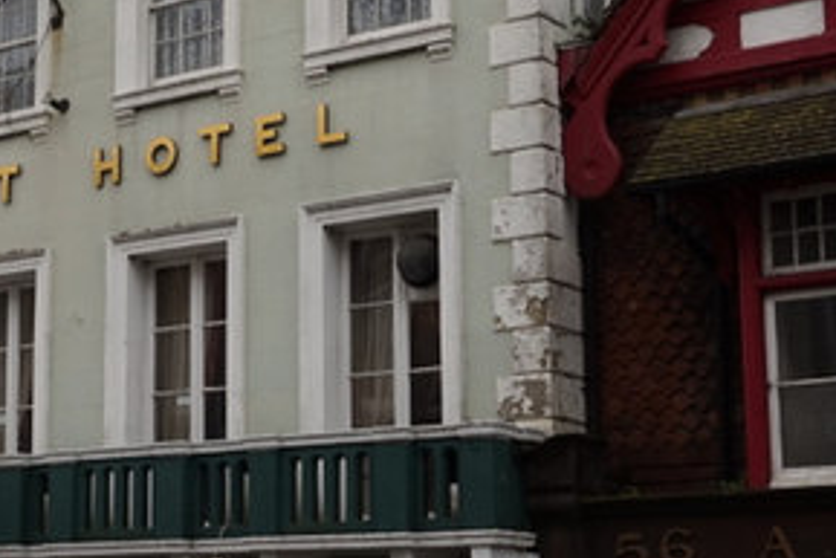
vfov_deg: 16.1
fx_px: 1975
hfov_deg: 23.4
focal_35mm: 85
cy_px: 309
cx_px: 104
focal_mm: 16
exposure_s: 1/80
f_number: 5.6
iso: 100
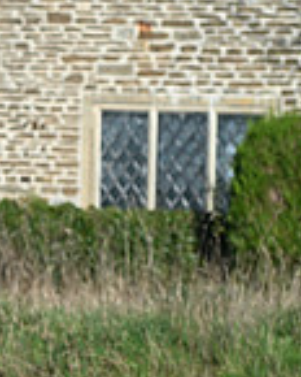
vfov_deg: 5.3
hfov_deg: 4.1
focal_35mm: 367
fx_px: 4087
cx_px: -387
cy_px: 139
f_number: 3.5
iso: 100
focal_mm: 98
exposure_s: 1/1250
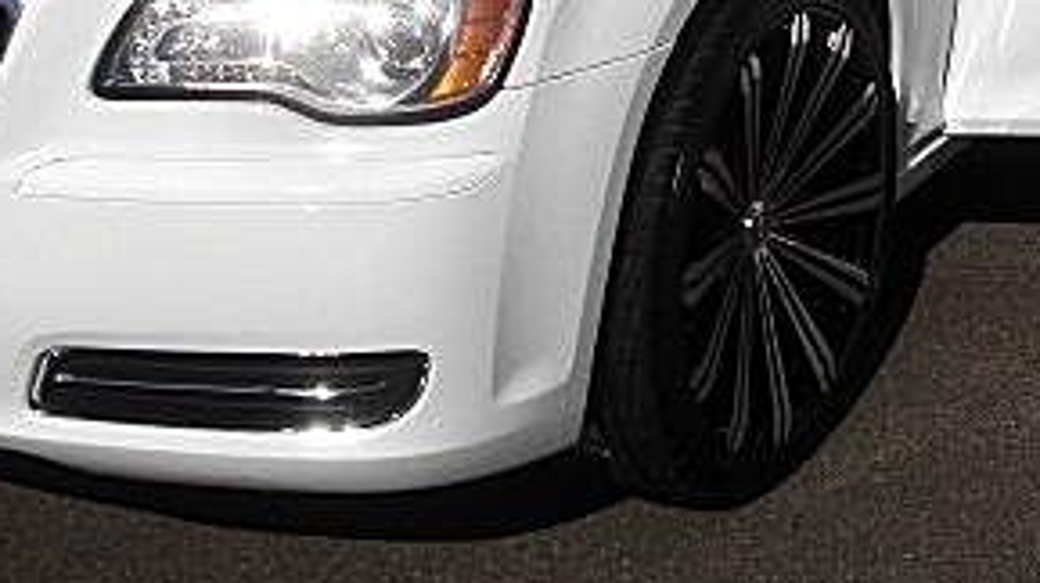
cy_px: -144
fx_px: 2397
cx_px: 644
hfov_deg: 24.4
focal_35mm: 87
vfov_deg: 13.4
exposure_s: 1/320
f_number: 7.9
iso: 50
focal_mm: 6.3
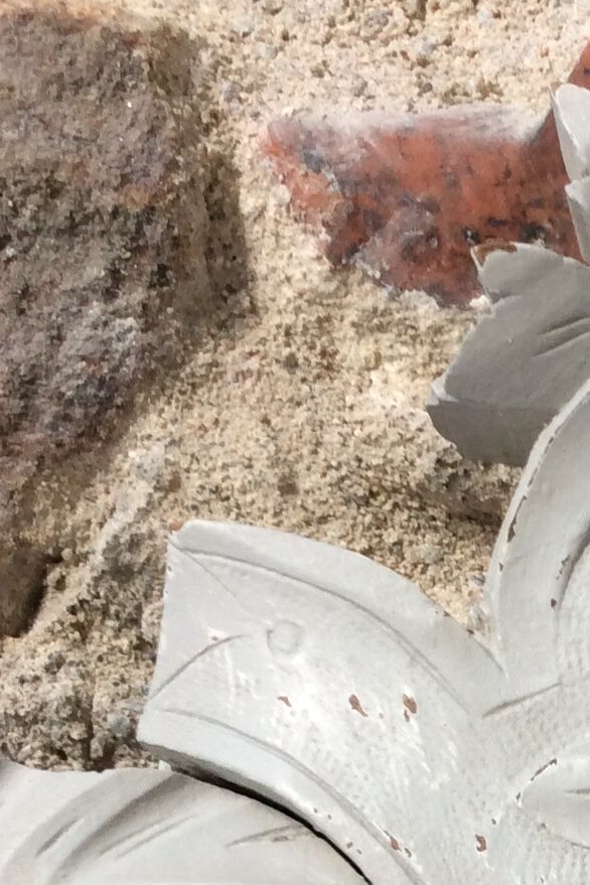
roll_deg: +1.5
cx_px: 949
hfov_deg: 13.0
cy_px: 1042
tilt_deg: -15.1
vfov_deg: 19.7
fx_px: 2409
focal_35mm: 98
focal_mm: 3.3
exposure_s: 1/25
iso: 40
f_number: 2.4
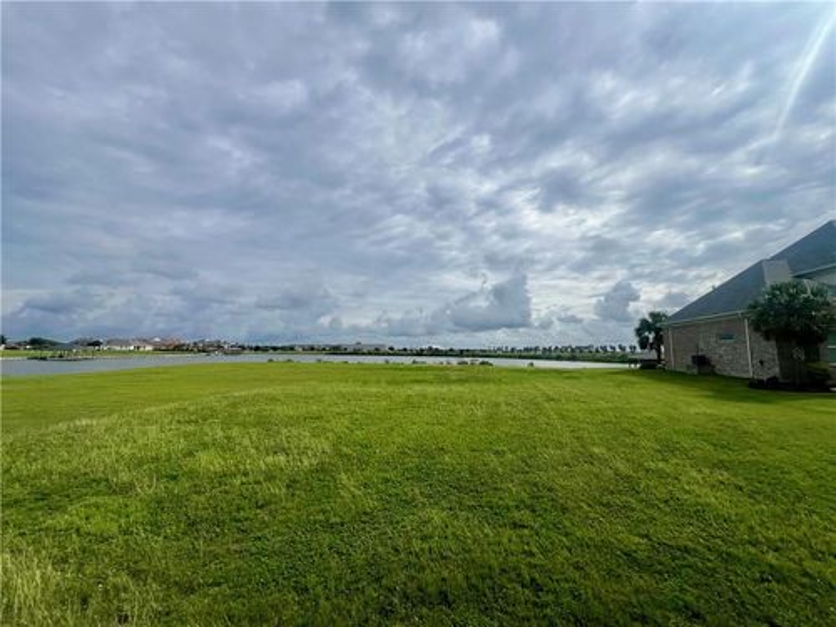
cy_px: 314
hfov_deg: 106.2
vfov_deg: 89.9
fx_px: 314
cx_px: 418
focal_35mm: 13
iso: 32
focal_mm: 1.57
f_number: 1.8
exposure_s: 1/3650
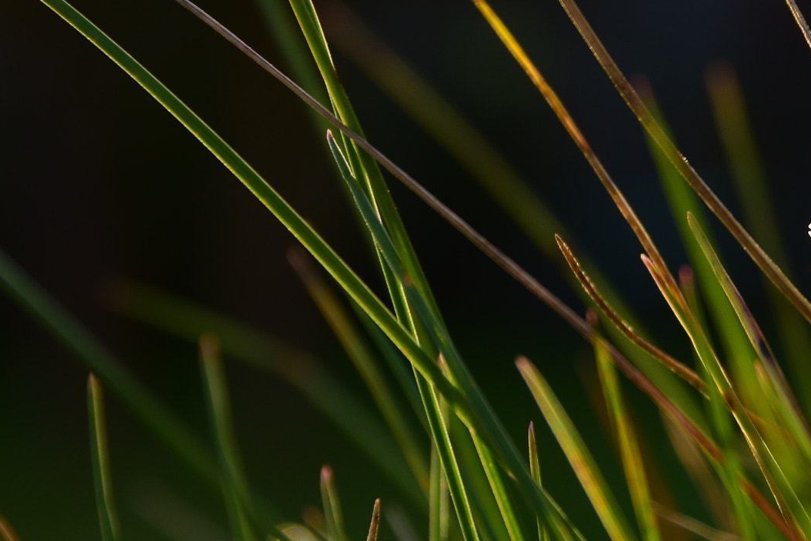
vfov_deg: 6.7
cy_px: 309
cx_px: 734
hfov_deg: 10.0
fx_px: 4596
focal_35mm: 204
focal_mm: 70
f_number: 8
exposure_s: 1/125
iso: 100
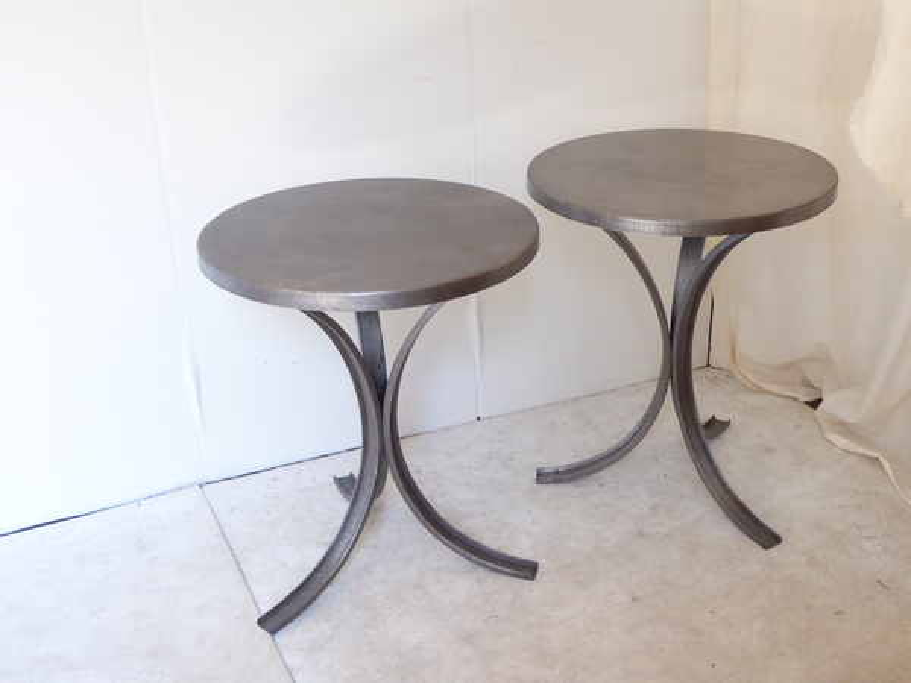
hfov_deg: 42.9
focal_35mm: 44
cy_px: 342
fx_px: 1158
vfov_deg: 32.9
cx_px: 456
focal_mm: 7.8
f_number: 3.9
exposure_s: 1/40
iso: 400
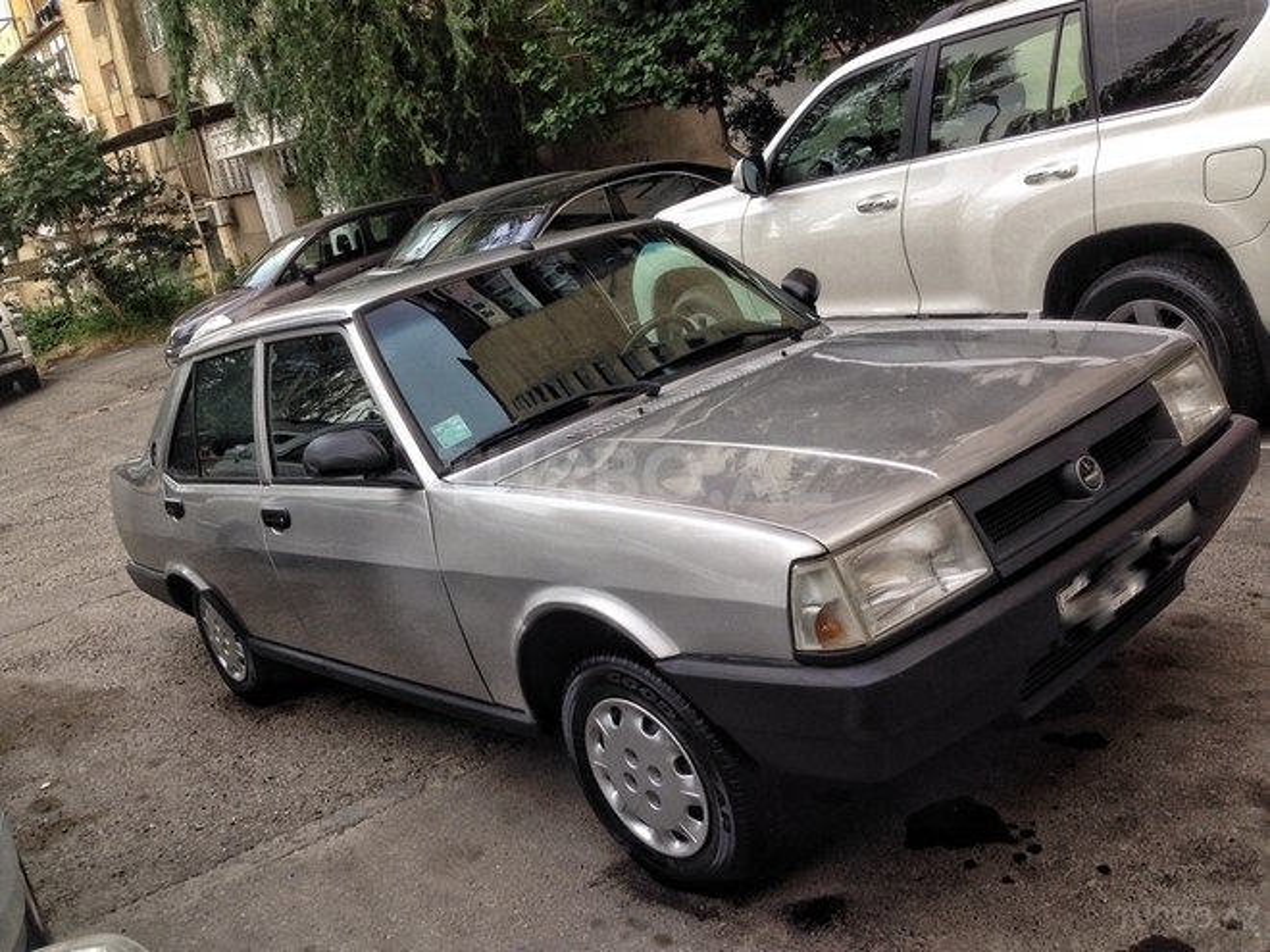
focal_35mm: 33
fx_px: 1211
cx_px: 635
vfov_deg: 42.9
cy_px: 476
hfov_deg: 55.4
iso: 50
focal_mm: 4.12
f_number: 2.4
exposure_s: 1/60
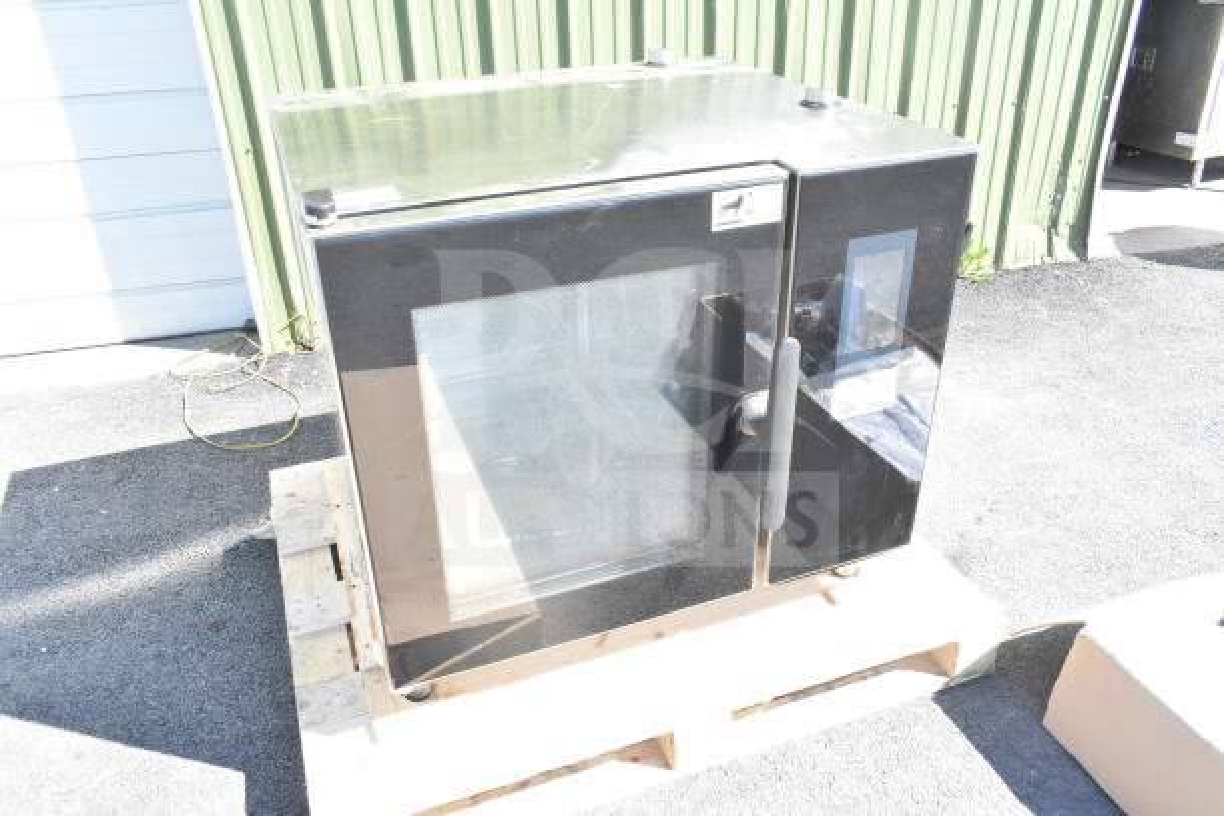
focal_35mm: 27
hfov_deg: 67.4
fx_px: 918
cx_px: 612
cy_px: 408
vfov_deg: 48.0
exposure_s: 1/400
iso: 1600
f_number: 10
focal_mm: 18
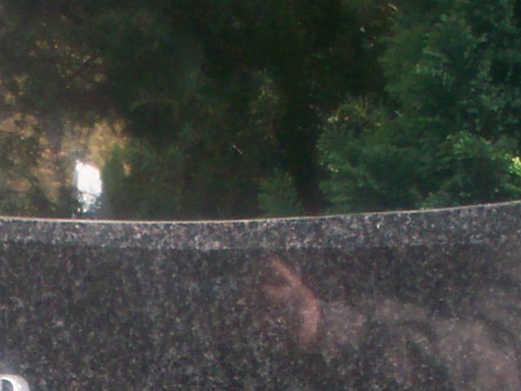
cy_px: 820
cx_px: -48
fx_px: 2454
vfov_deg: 8.6
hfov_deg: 11.9
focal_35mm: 163
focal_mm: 6
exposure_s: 1/78.4
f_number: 4.5
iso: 100
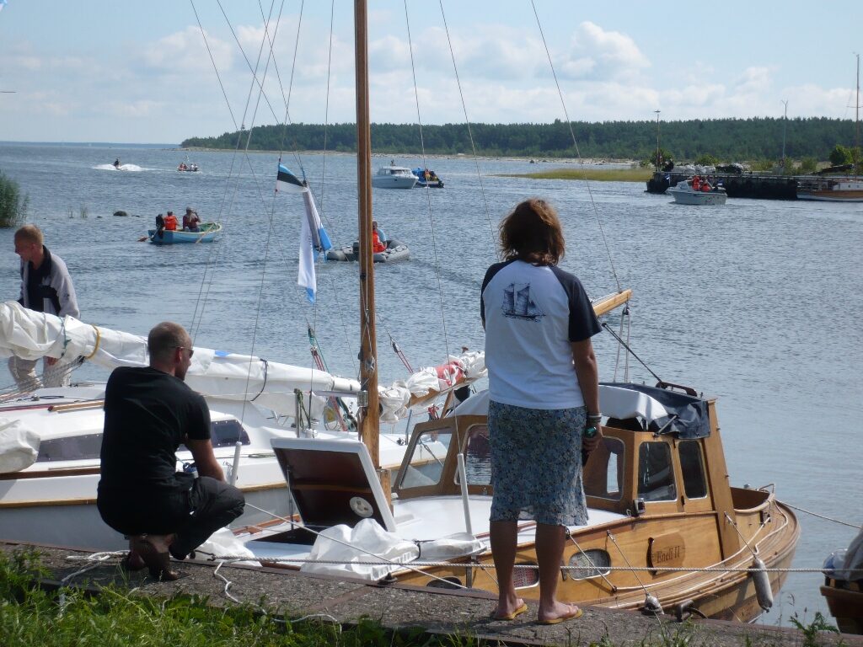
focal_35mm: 105
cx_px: 432
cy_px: 324
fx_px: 2618
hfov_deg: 18.7
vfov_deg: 14.1
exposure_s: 1/640
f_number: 5
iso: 100
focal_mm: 17.4
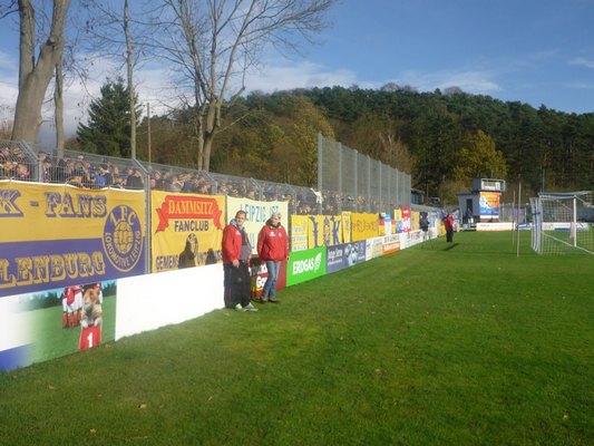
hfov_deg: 55.3
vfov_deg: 43.0
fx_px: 566
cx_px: 297
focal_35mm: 33
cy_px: 223
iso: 80
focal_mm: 5.5
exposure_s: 1/200
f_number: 8
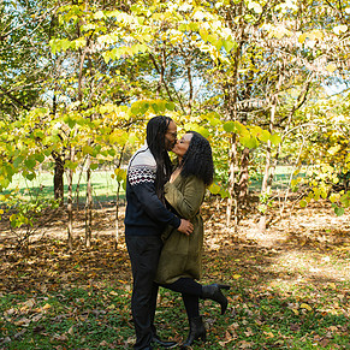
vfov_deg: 36.7
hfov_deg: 36.8
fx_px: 526
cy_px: 155
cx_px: 174
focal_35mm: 46
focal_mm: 35
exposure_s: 1/500
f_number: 3.2
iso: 250
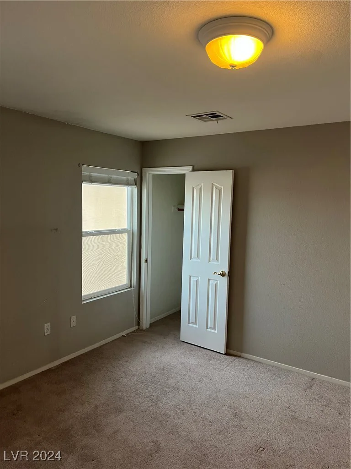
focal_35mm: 26
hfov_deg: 53.1
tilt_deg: -4.1
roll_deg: -1.7
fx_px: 352
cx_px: 176
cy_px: 234
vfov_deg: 67.3
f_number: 1.6
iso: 250
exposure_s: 1/60
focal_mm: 5.1
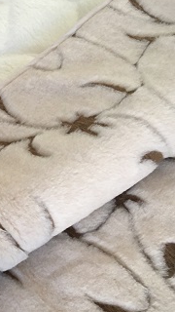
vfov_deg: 26.8
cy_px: 154
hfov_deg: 14.1
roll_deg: +27.6
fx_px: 652
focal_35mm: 79
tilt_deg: -43.4
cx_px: -105
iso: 125
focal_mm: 4.15
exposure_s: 1/33
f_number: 2.2
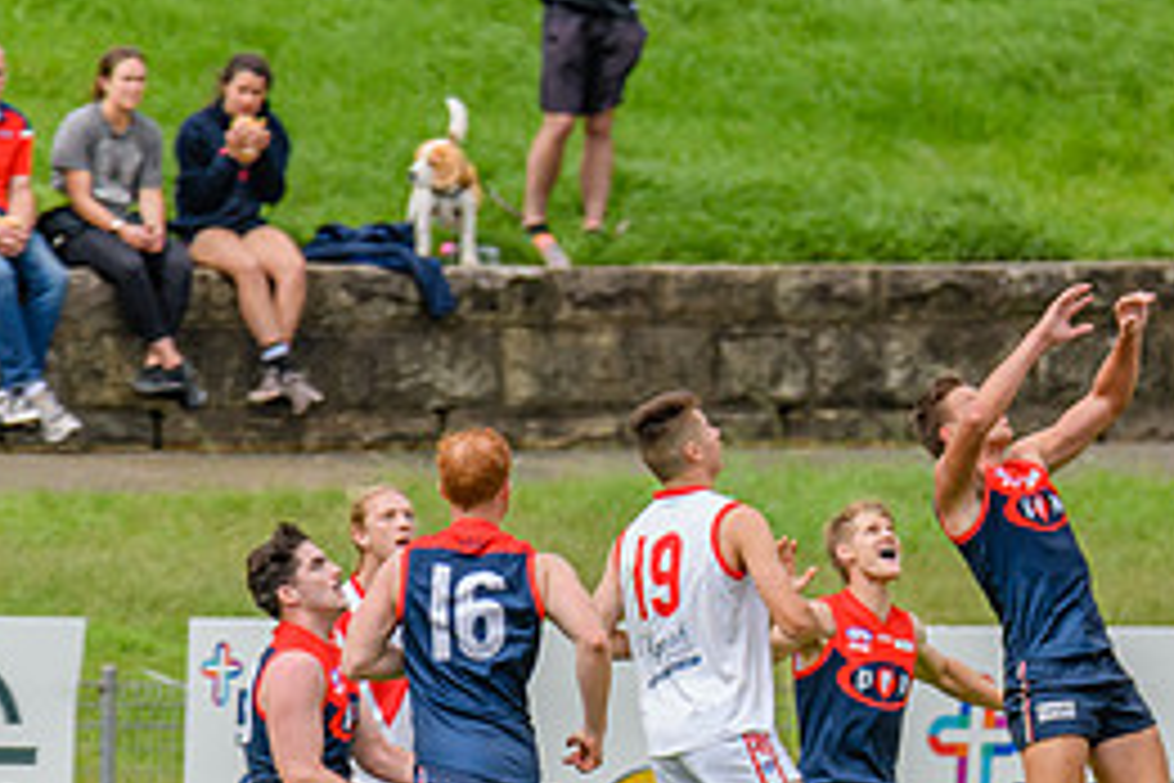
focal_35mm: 1007
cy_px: 636
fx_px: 32837
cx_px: 1357
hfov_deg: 2.0
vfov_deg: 1.4
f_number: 10
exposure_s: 1/1600
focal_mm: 400
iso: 800
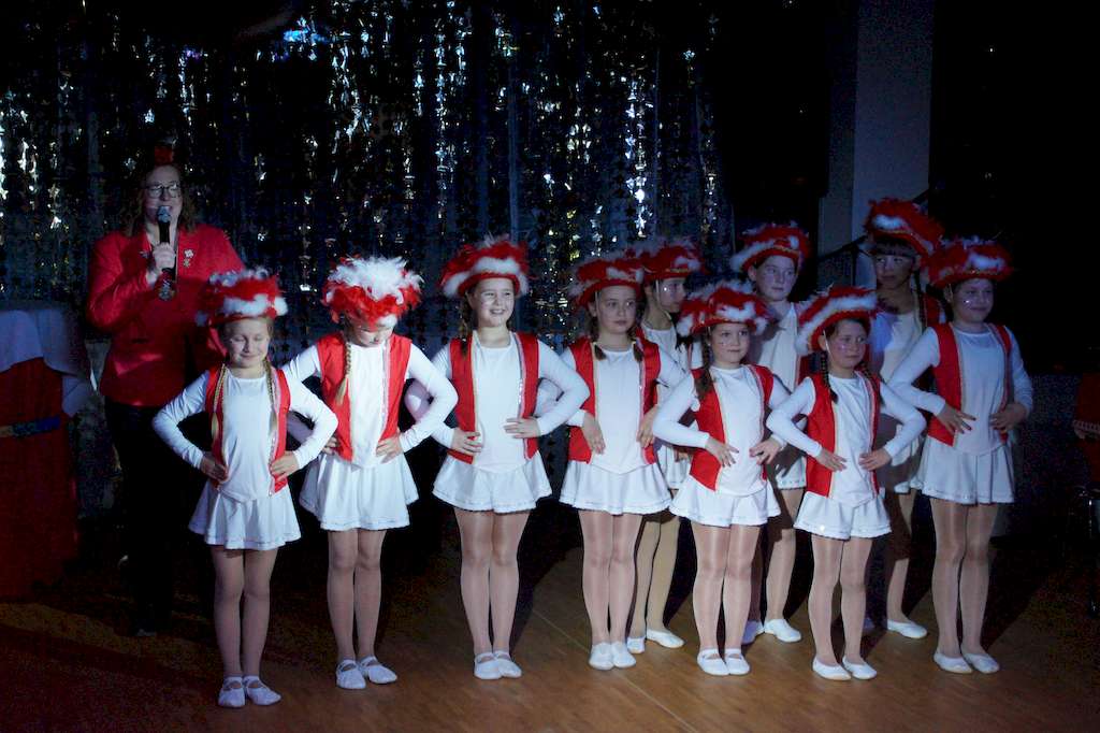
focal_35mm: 68
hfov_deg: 29.9
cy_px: 366
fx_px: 2062
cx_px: 550
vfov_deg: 20.1
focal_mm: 45
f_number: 4.5
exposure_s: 1/500
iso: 3200
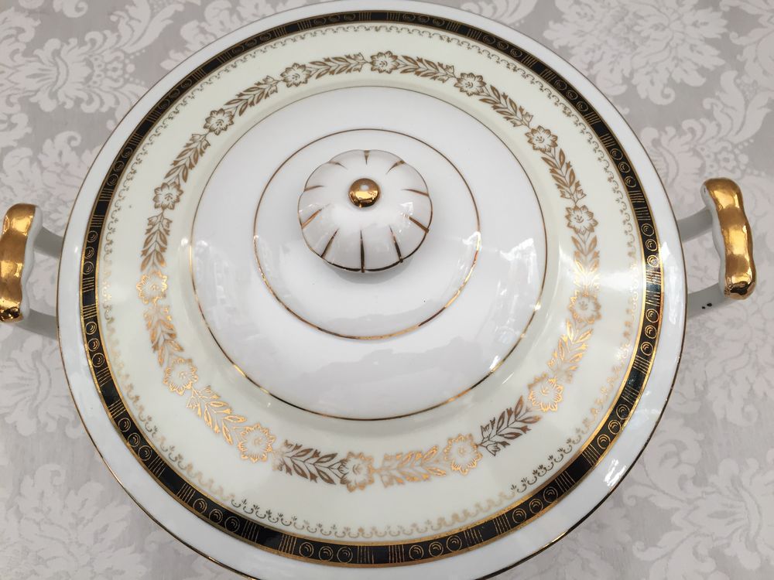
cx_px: 387
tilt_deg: -72.7
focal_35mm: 29
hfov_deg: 61.7
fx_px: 648
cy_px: 290
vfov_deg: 48.2
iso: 40
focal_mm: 4.15
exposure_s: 1/33
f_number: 2.2
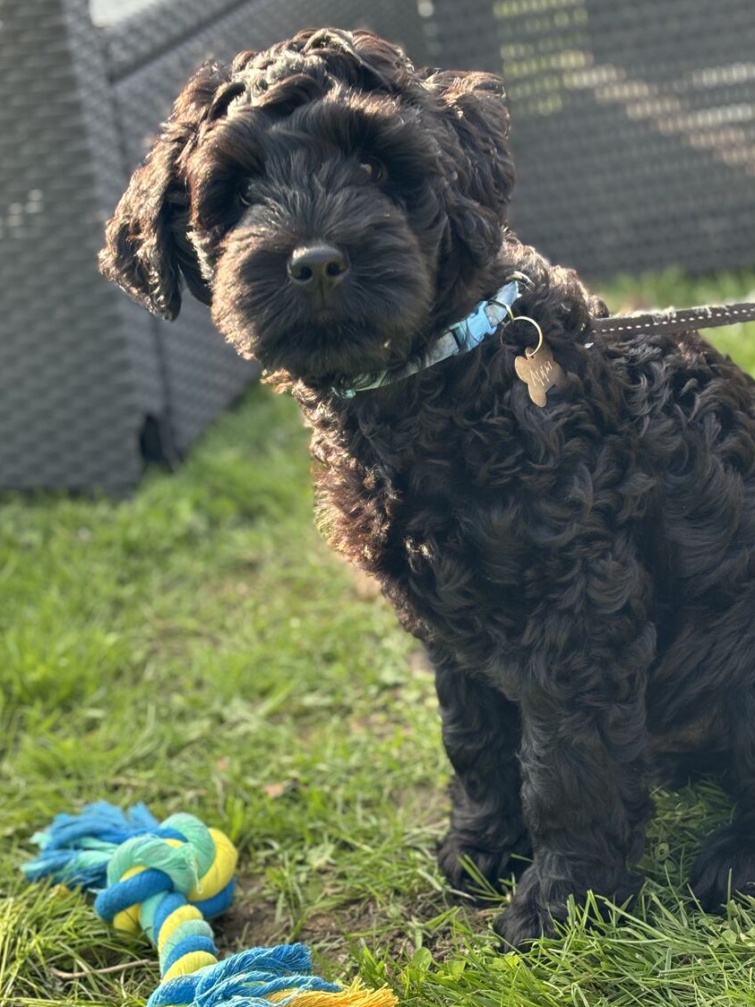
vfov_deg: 26.3
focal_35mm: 74
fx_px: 2152
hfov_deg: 19.9
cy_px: 579
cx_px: 372
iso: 32
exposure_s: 1/223
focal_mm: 5.96
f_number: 1.6
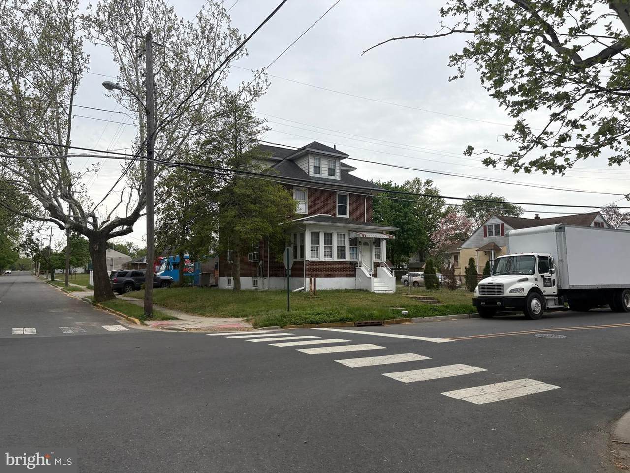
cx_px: 315
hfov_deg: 67.3
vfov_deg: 53.1
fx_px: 473
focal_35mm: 26
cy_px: 236
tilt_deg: +3.9
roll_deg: -1.0
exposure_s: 1/2141
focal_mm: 5.96
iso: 50
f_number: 1.6
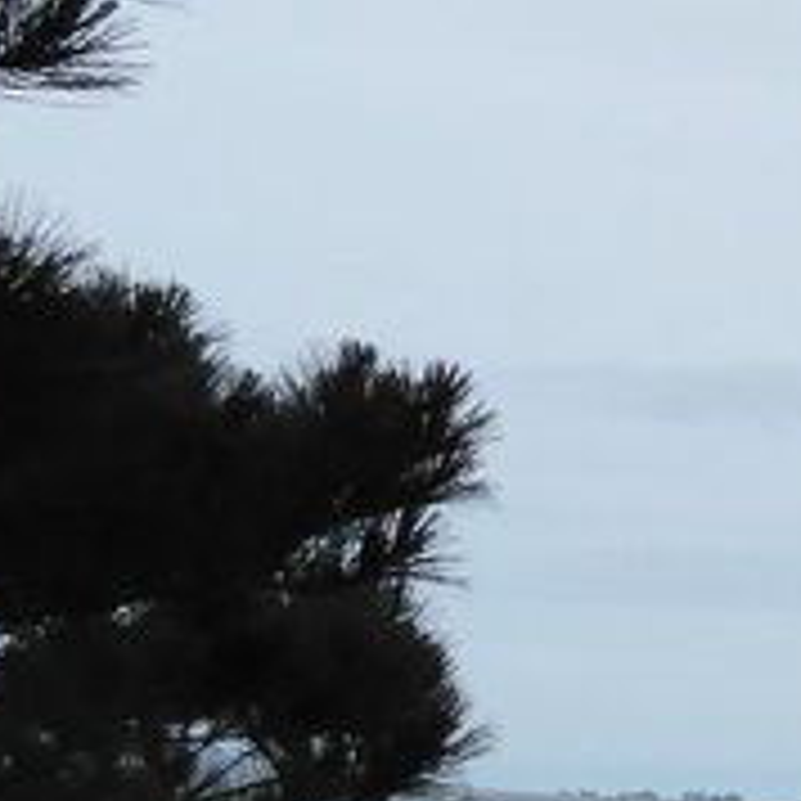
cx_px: 1444
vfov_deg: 13.0
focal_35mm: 127
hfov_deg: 12.5
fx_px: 3325
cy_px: 1202
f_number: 4.5
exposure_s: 1/800
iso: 160
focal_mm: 5.4
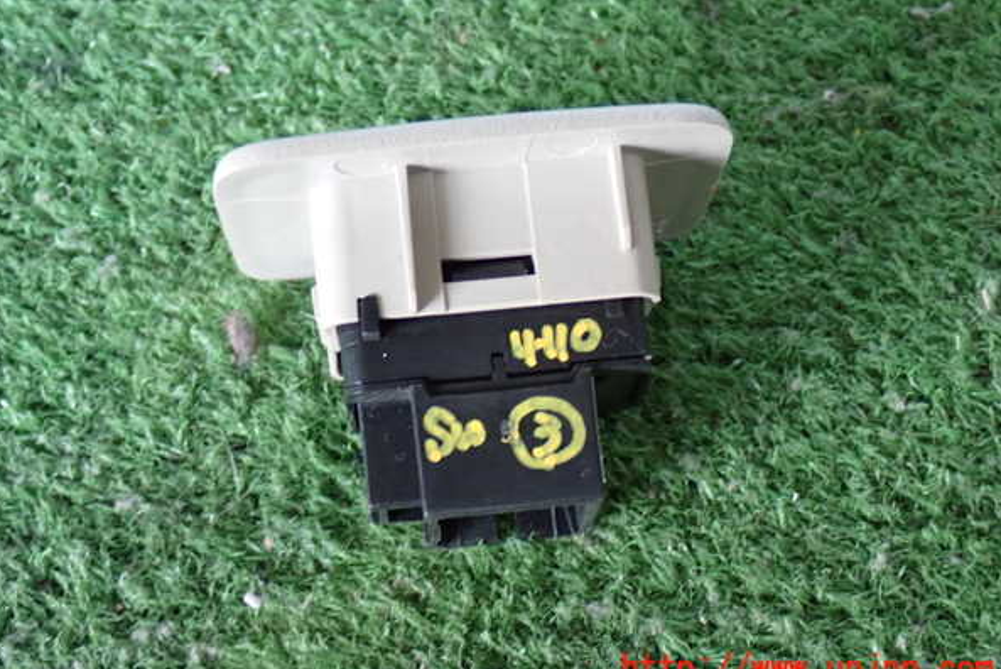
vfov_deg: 22.3
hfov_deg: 32.9
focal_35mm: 61
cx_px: 496
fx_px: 1697
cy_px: 311
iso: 800
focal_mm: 10.35
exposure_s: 1/40
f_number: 3.5
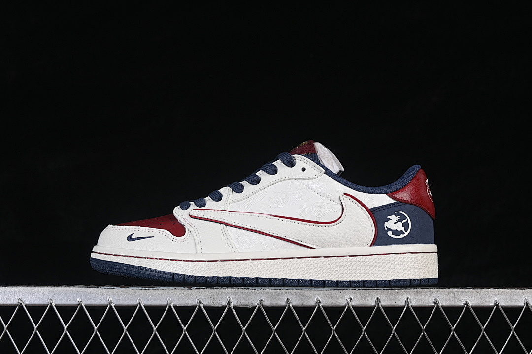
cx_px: 266
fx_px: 1108
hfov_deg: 27.0
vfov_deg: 18.2
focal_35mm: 75
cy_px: 177
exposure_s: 1/80
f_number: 8
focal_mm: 50
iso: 160
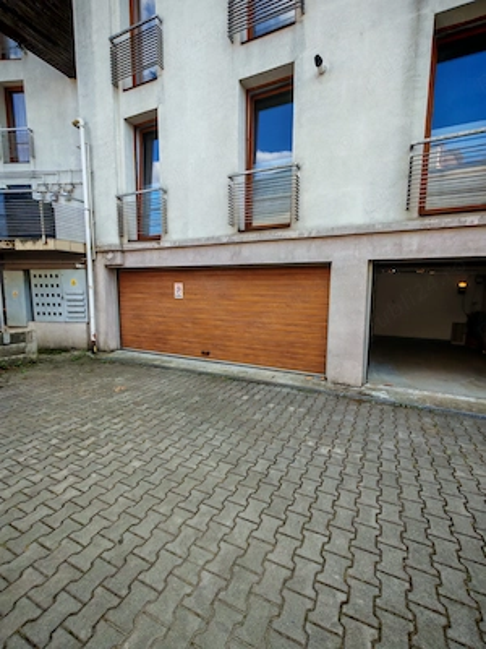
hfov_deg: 78.1
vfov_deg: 94.5
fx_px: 300
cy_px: 324
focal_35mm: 16
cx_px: 243
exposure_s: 1/150
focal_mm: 1.96
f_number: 2.2
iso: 50
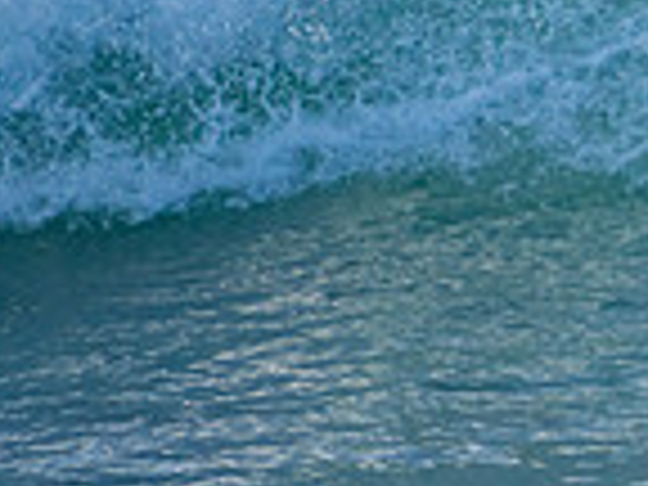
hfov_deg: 0.9
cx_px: 1202
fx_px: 43392
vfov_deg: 0.6
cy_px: -29
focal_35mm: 2318
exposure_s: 1/2000
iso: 320
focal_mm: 400
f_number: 5.6
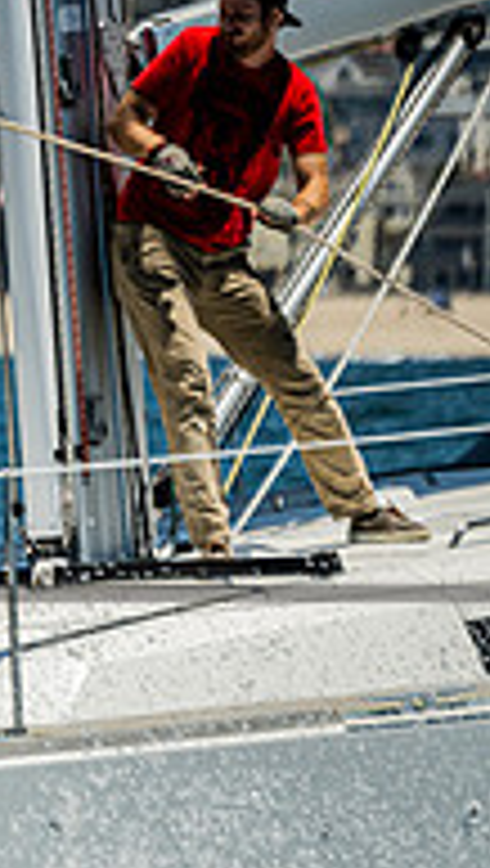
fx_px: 25976
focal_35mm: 1128
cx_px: -848
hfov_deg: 1.1
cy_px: 698
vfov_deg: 1.9
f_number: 5.6
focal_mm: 340
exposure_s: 1/1250
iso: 320
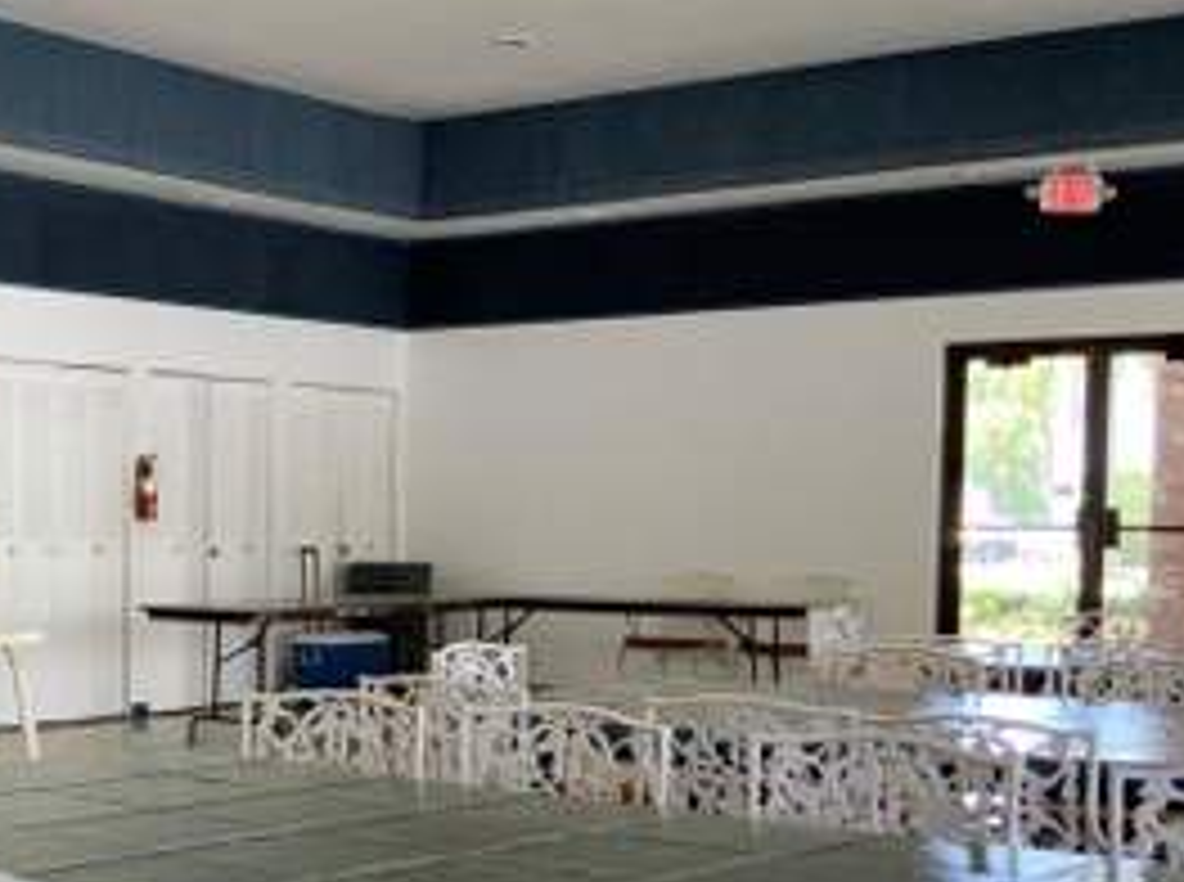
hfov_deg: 34.6
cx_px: 158
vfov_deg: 27.1
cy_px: 650
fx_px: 1809
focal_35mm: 53
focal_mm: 3
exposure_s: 1/60
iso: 64
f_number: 1.8
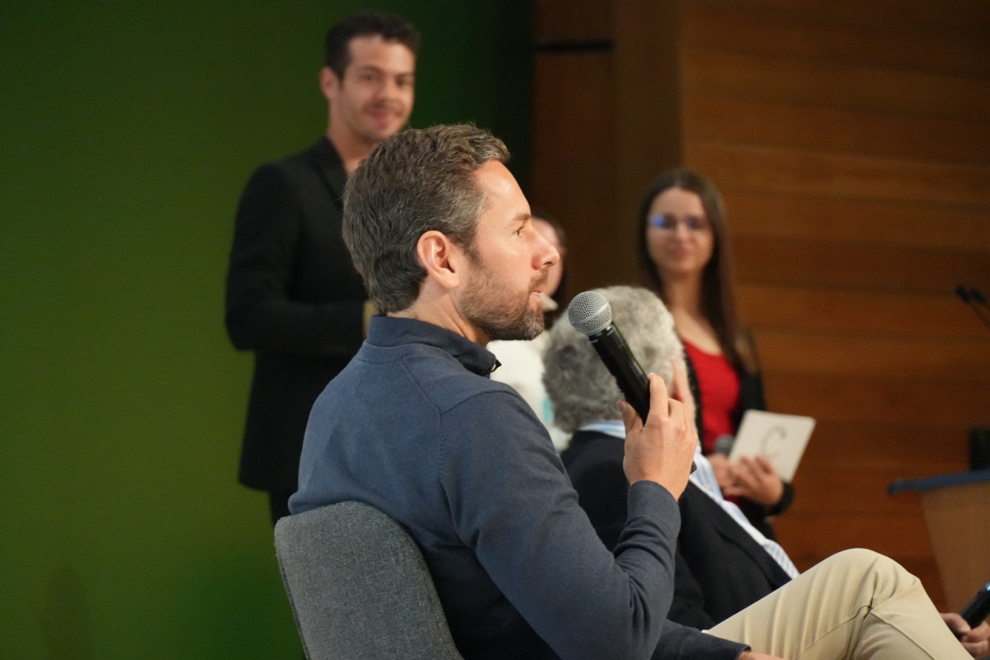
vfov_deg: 6.8
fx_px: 5568
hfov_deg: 10.2
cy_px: 330
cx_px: 495
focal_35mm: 202
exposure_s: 1/80
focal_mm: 135
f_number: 5.6
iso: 6400
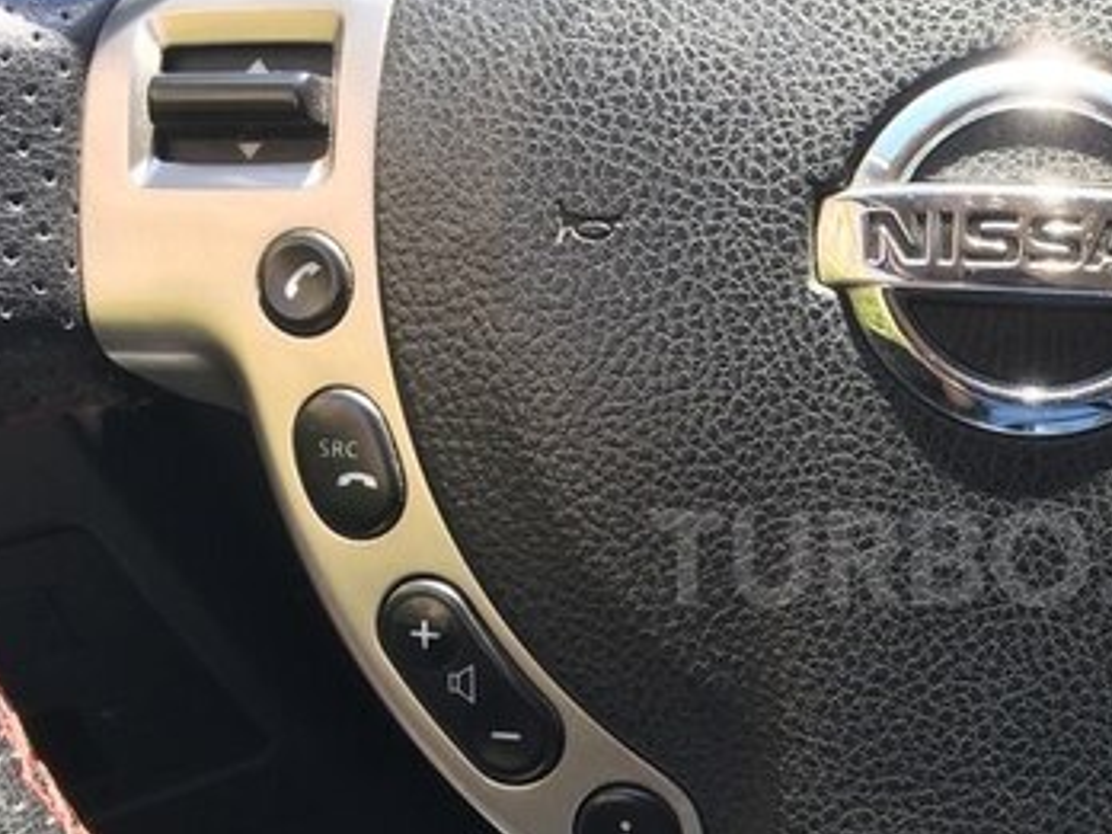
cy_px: 558
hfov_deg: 33.3
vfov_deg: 26.4
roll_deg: +9.3
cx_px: 978
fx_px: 1767
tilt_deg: -30.1
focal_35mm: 55
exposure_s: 1/111
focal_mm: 4.15
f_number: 2.2
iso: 25
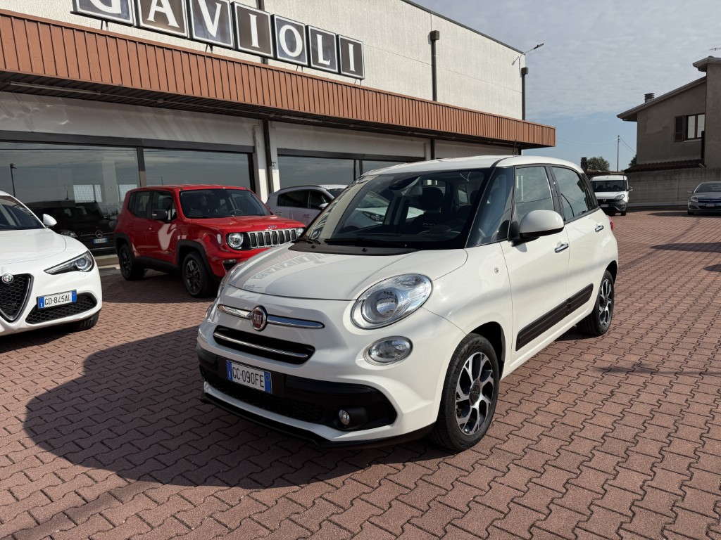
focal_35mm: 24
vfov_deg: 56.8
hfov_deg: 71.6
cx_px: 360
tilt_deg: -6.9
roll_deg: +3.2
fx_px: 500
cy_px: 270
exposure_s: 1/9091
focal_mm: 6.76
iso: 80
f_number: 1.78
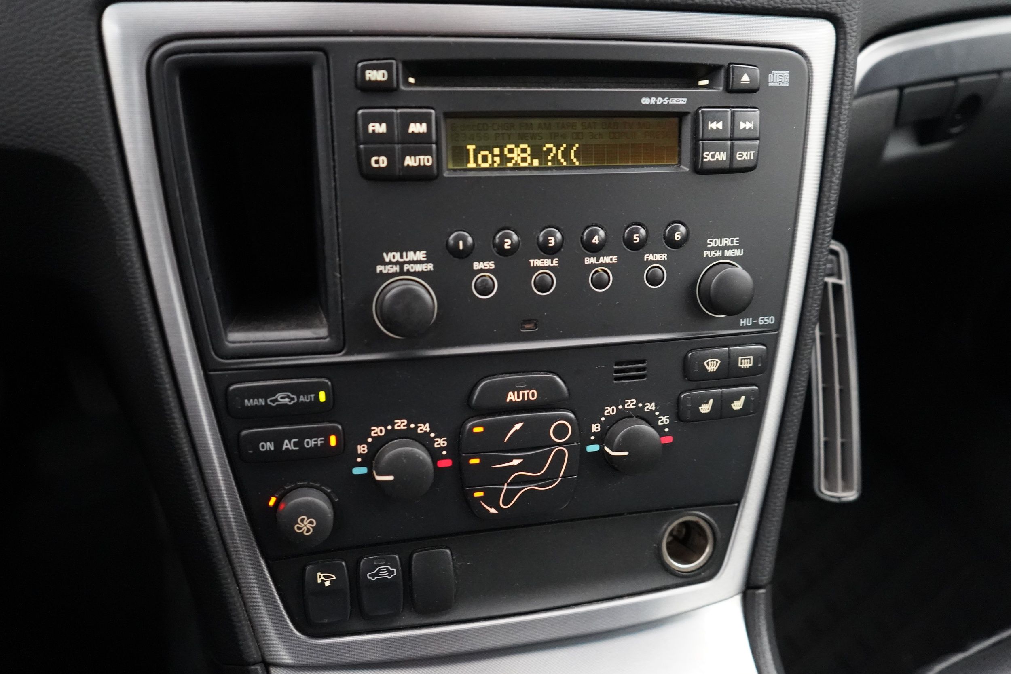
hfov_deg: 65.5
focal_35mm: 28
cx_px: 506
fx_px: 786
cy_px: 337
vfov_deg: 46.4
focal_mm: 28
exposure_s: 1/60
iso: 10000
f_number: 3.5
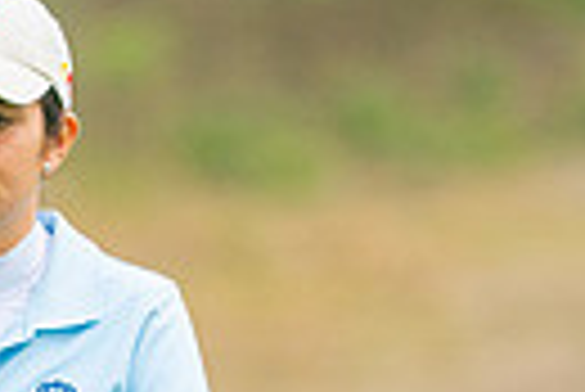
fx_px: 32650
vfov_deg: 0.7
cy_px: 586
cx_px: -518
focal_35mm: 2007
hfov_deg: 1.0
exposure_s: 1/2000
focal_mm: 300
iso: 400
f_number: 4.5
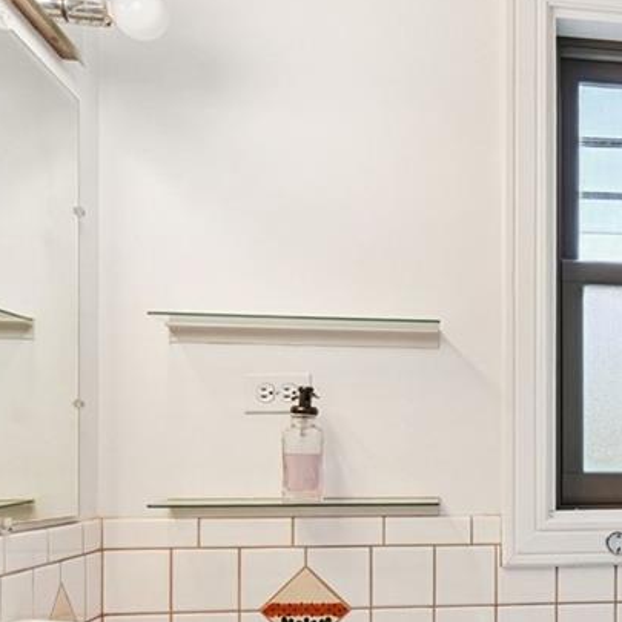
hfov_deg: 33.1
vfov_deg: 35.3
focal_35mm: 47
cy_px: 464
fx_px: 955
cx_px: 622
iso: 400
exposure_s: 1/25
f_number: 10
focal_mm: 14
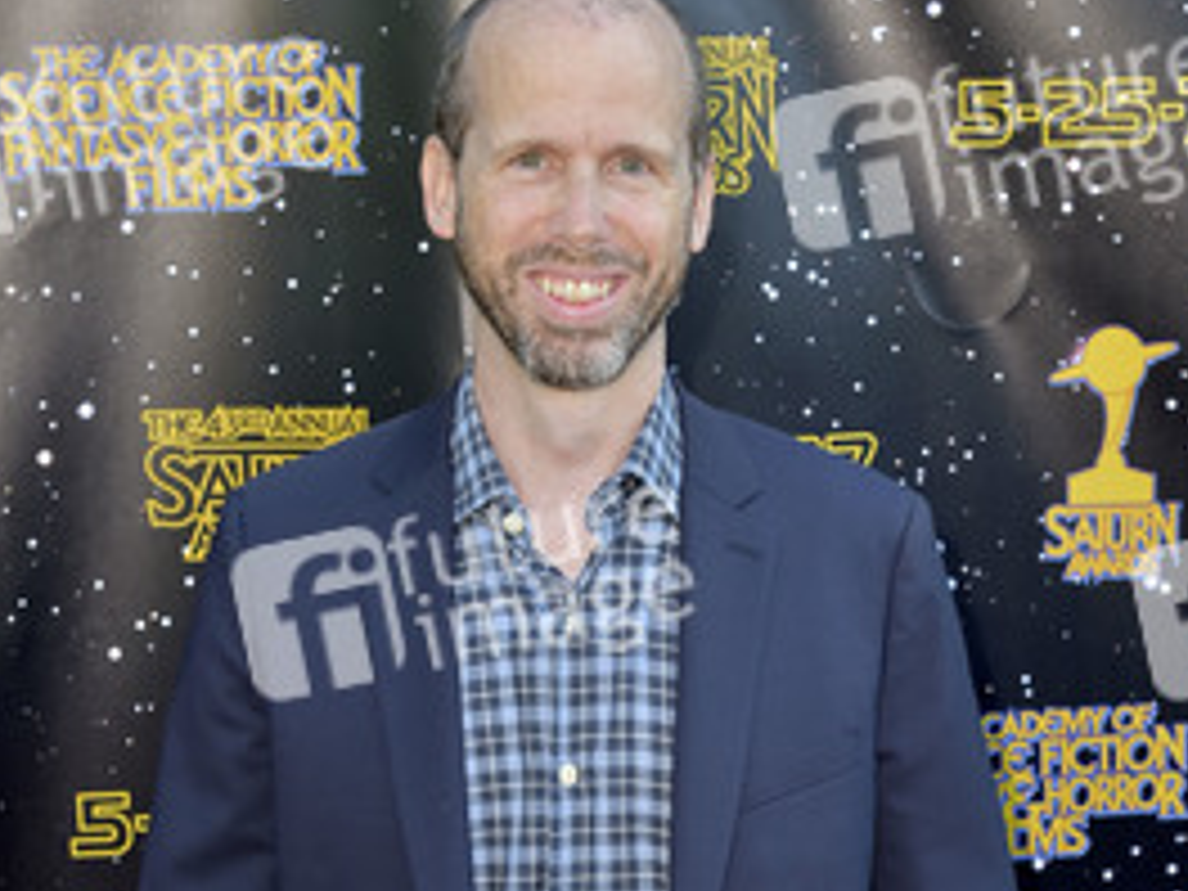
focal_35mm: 70
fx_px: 2402
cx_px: 596
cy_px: 819
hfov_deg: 27.8
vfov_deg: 20.5
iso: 500
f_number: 6.3
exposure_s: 1/320
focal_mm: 48
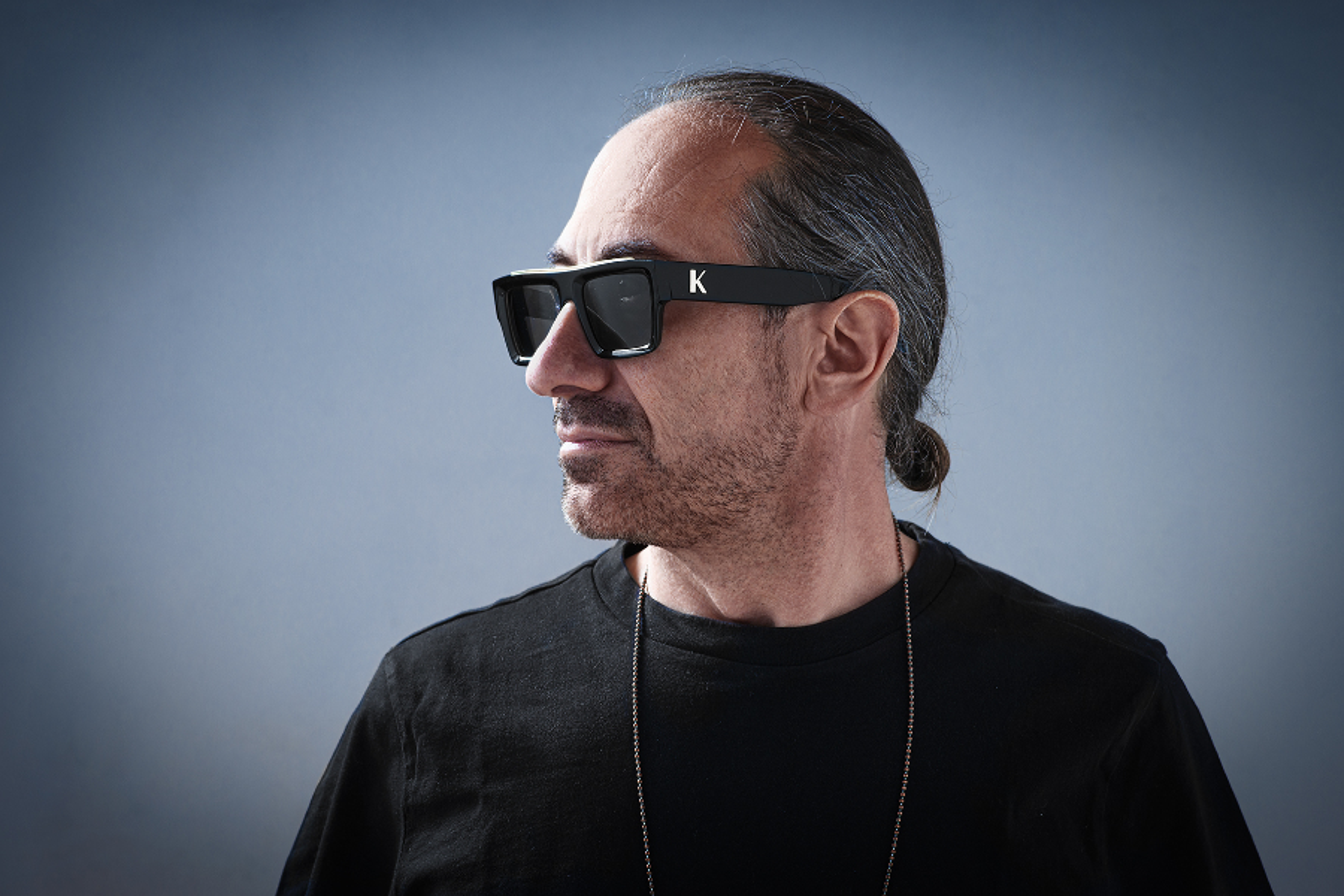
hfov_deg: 20.4
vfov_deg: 13.7
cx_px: 672
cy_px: 448
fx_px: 3733
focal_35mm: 100
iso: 100
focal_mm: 100
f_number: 9
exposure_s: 1/160
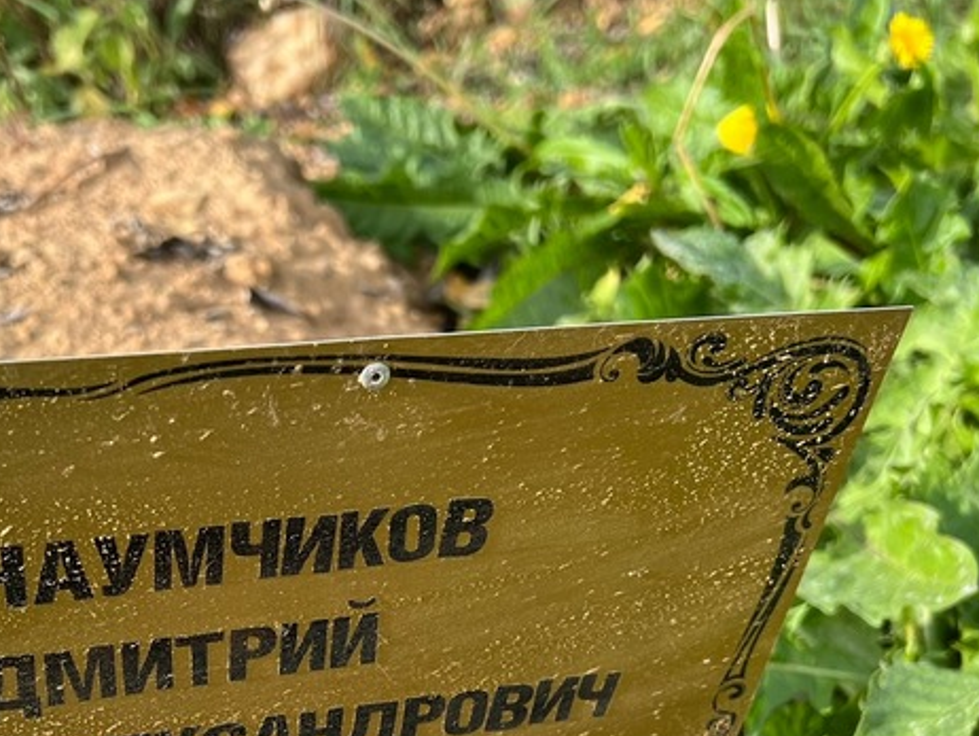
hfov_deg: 41.5
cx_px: 328
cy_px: 577
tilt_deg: -31.1
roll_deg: +14.9
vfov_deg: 31.5
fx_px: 1273
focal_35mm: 45
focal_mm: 5.7
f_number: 1.5
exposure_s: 1/1038
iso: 50
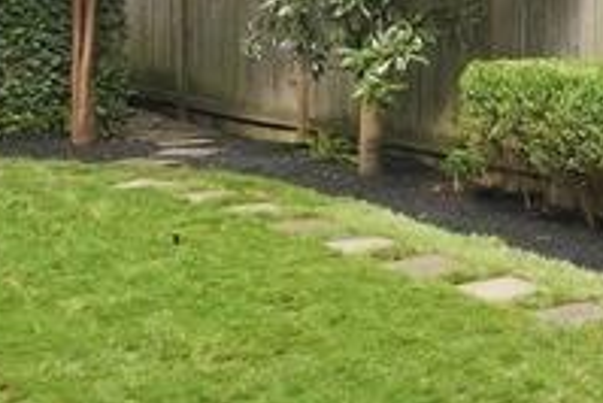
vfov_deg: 17.2
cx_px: 682
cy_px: -38
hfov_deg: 24.4
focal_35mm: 77
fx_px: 1291
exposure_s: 1/125
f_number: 9
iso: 200
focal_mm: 10
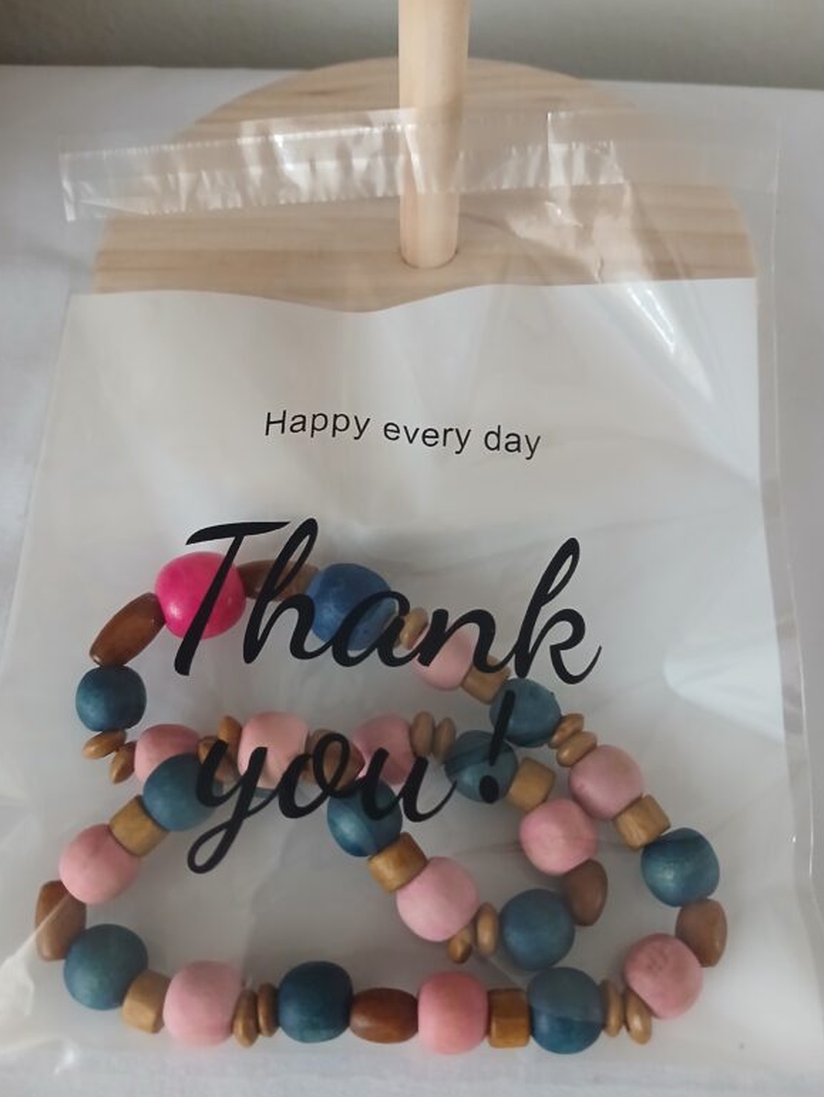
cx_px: 406
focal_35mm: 28
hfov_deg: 49.8
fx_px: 888
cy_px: 536
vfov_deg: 63.4
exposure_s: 1/20
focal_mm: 3.98
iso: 500
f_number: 1.8
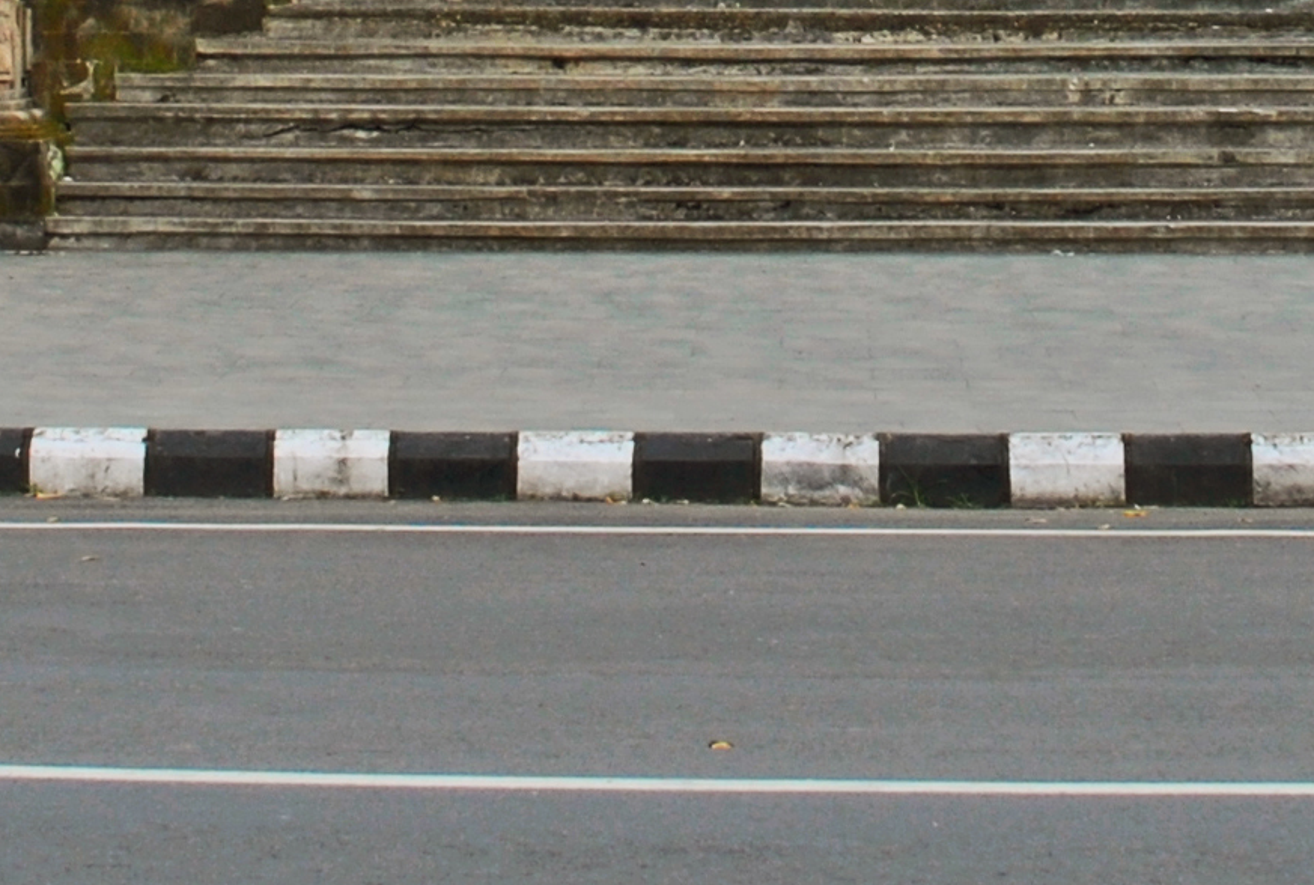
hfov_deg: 15.4
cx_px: 787
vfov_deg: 9.6
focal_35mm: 133
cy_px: -956
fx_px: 4870
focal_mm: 20
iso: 125
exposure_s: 1/125
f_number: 5.6
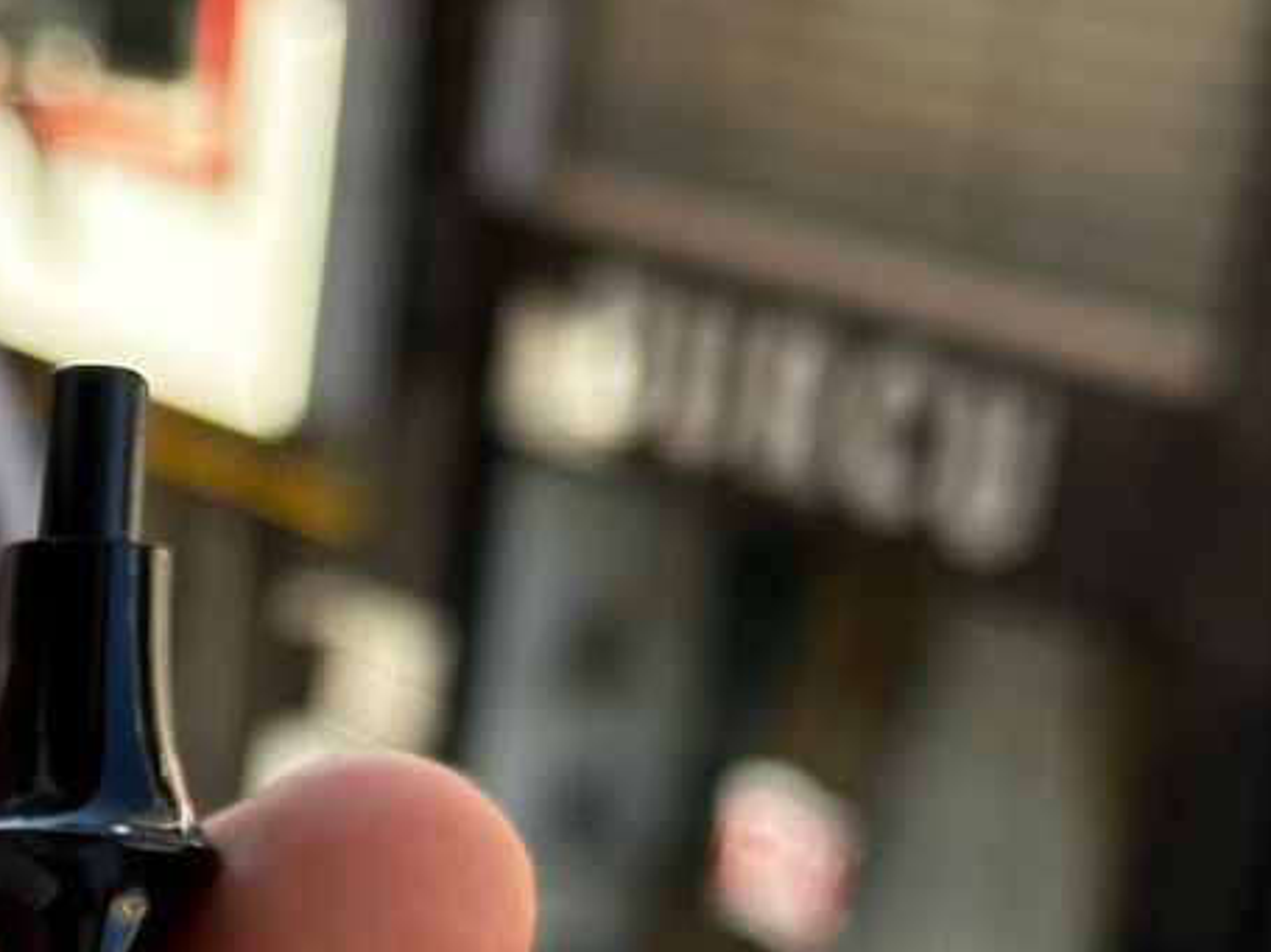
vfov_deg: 10.8
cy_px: 1111
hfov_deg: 14.3
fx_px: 4956
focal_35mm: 135
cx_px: -145
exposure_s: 1/441
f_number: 1.78
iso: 64
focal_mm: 6.86
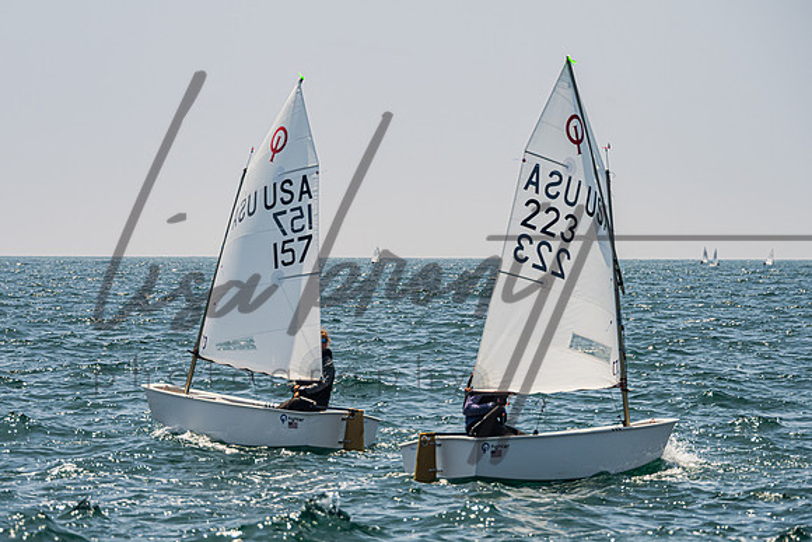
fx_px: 4500
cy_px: 315
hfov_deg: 10.3
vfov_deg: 6.9
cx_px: 360
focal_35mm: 199
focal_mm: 150
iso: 250
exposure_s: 1/1250
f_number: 7.1
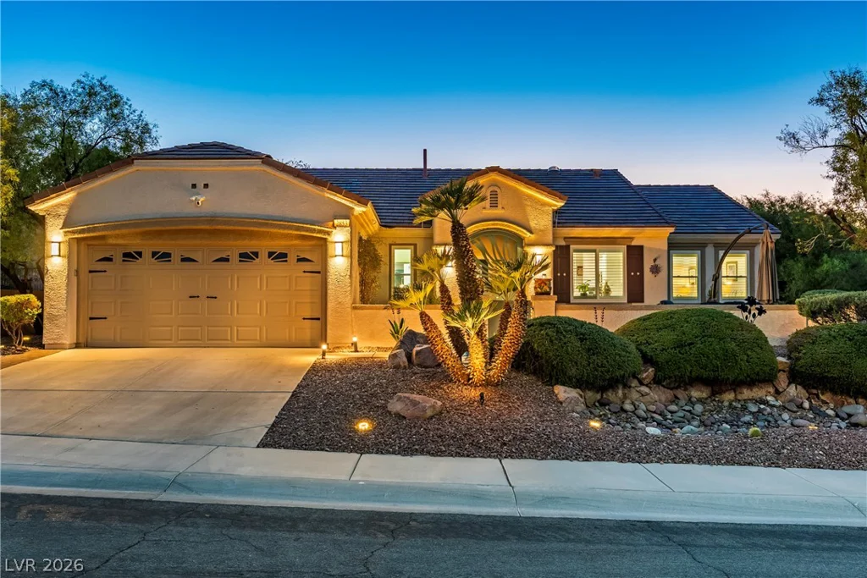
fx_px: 747
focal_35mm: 31
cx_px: 434
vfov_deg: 42.3
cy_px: 289
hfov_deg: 60.3
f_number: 5.6
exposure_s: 1/13
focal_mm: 21
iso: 400
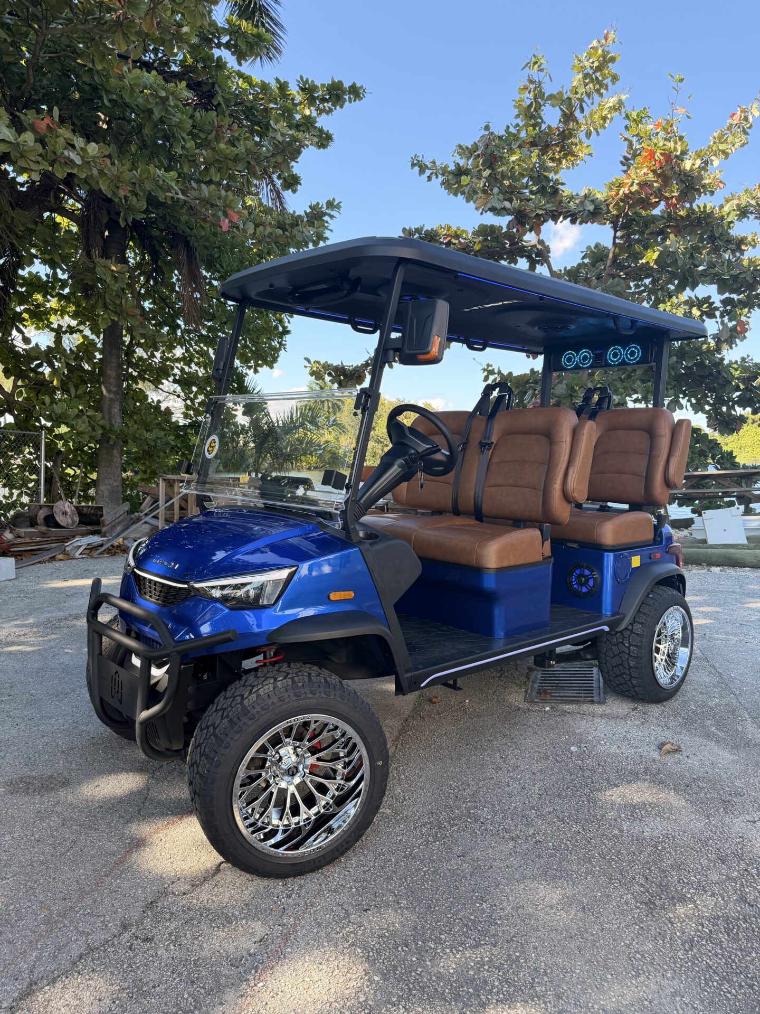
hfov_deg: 56.8
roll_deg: +0.2
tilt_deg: -3.3
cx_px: 380
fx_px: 703
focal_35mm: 24
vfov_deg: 71.6
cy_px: 507
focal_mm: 6.76
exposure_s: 1/931
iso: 100
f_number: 1.78
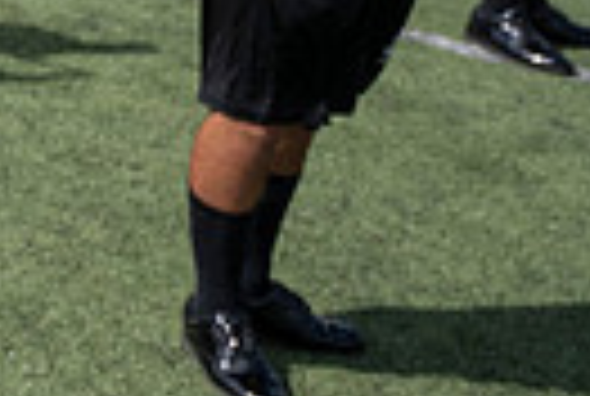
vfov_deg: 12.1
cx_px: -545
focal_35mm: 106
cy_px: -290
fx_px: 1741
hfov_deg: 15.7
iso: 200
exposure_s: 1/1600
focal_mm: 24
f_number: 5
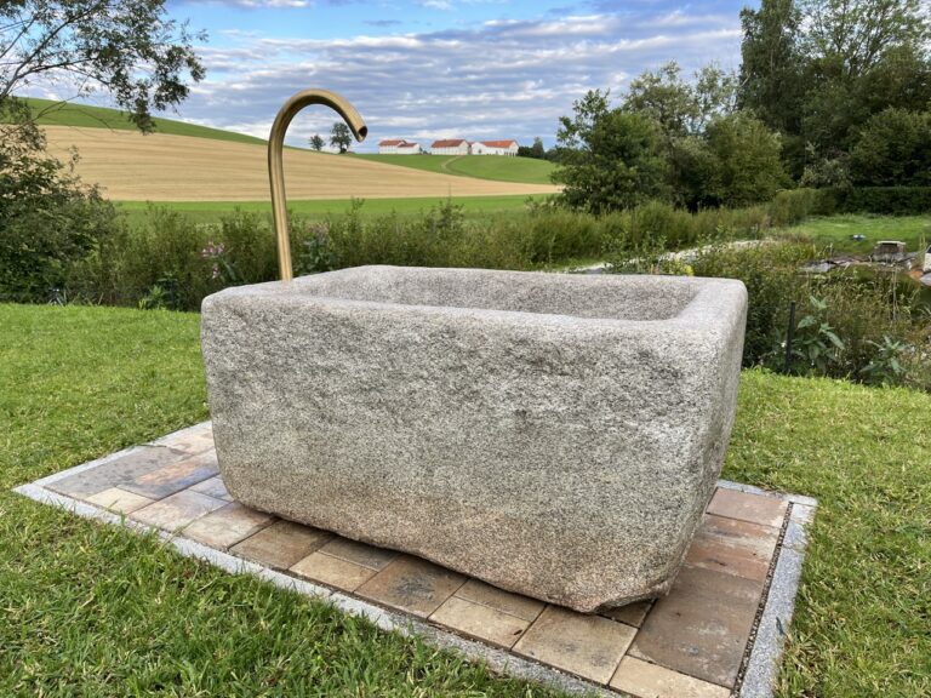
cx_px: 466
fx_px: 699
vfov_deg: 53.1
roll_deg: +0.6
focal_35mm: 26
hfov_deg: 67.3
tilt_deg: -13.7
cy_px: 349
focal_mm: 5.1
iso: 50
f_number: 1.6
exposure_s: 1/625
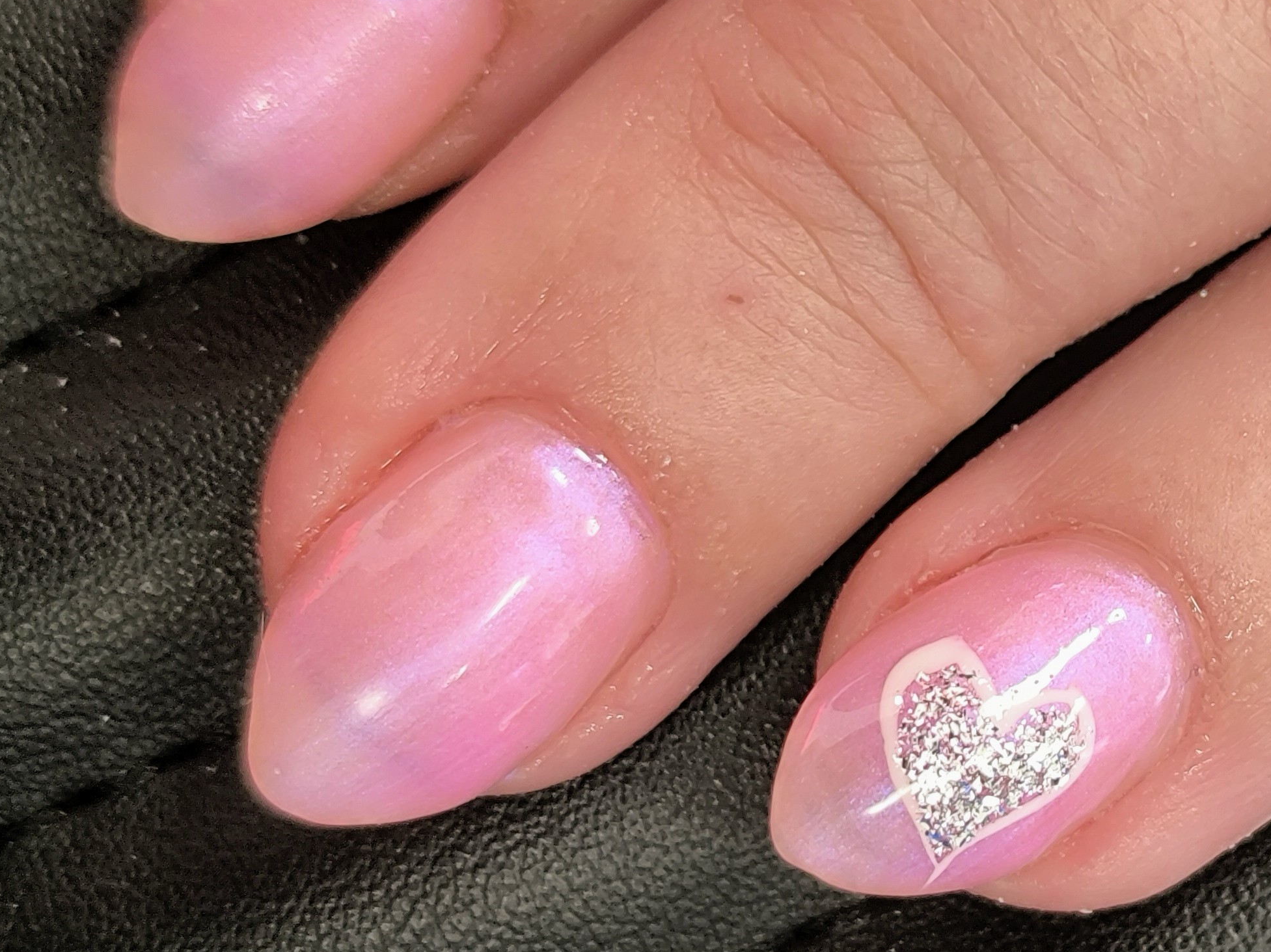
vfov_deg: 16.4
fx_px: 3304
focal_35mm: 90
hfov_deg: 21.2
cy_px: 397
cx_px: 1198
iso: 500
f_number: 1.65
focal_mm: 6.14
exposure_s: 1/100
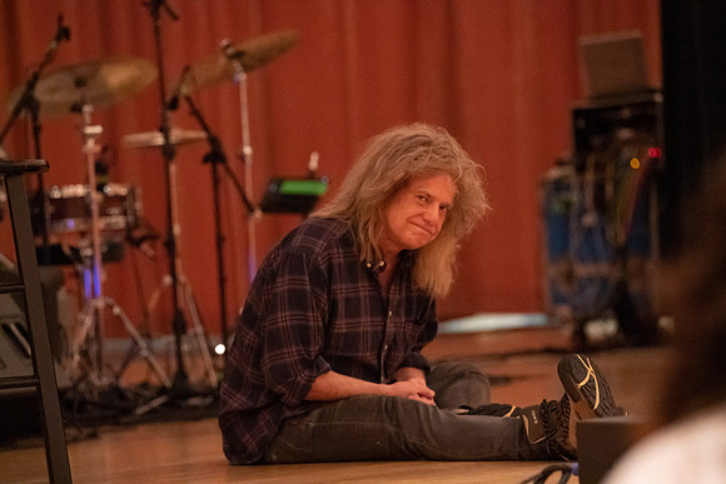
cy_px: 242
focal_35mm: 200
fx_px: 4034
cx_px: 363
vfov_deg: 6.9
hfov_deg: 10.3
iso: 20000
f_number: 4.5
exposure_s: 1/160
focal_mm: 200
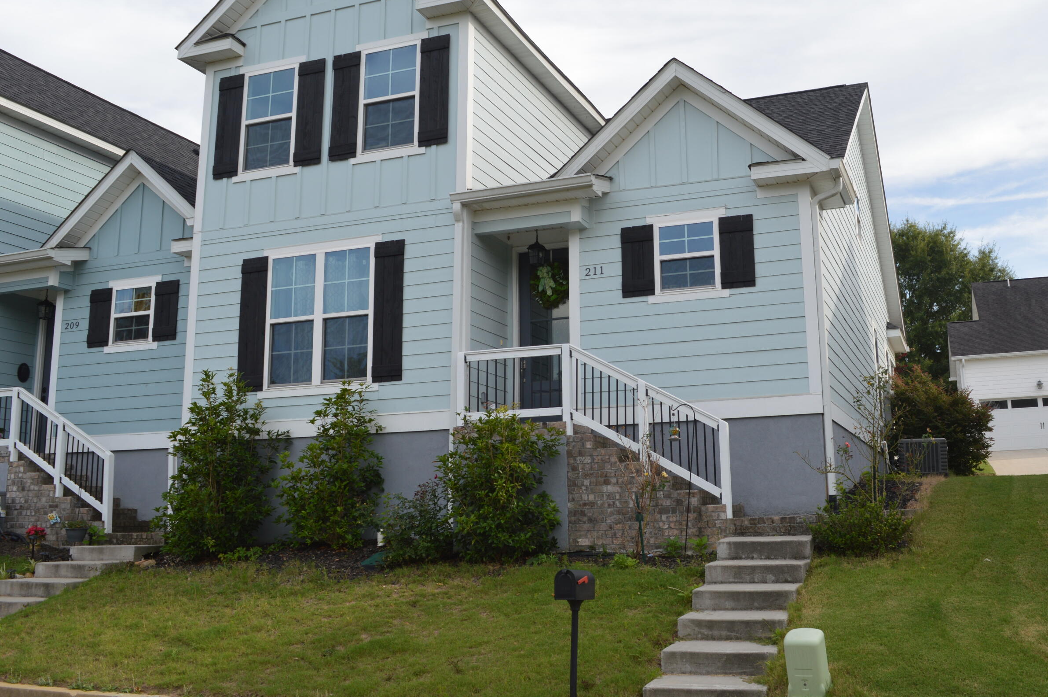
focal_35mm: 34
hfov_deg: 55.3
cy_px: 307
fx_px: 989
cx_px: 639
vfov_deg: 38.7
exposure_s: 1/200
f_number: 7.1
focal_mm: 18
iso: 100
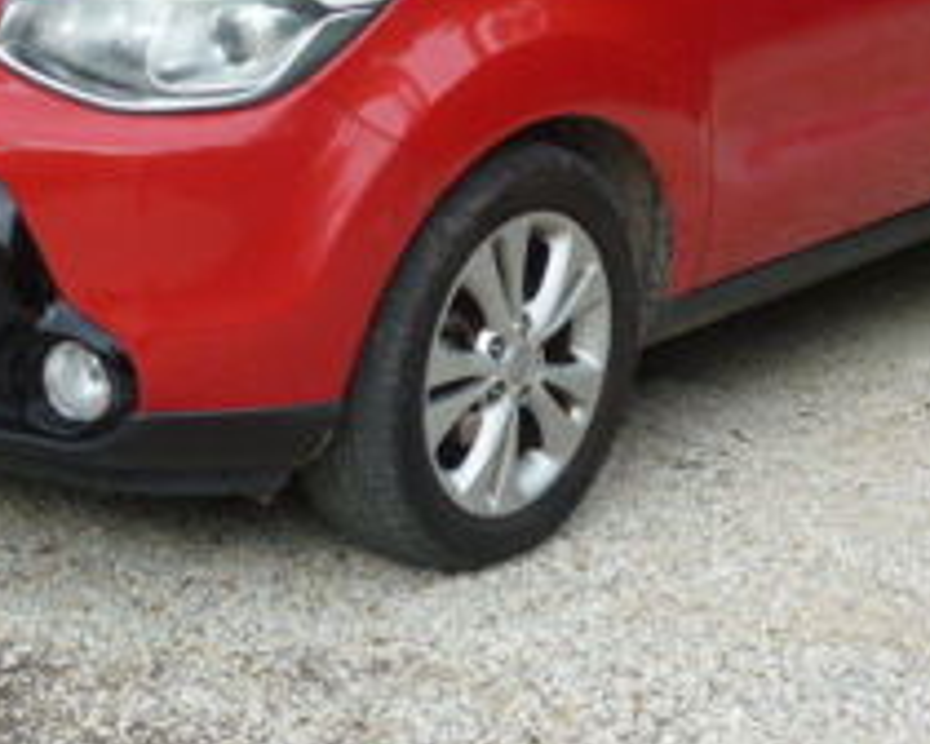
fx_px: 2945
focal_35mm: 107
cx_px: 434
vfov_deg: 14.3
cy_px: 199
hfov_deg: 17.9
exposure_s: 1/125
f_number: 3.5
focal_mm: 8.6
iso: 80
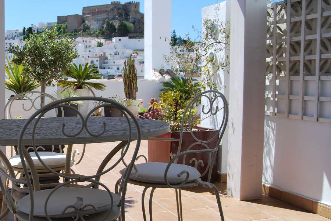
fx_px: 414
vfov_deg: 29.9
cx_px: 57
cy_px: 118
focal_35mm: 45
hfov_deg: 41.3
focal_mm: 18
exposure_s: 1/250
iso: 100
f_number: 8
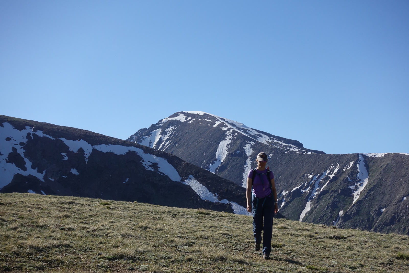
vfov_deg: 19.4
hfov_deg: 28.8
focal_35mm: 70
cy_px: 136
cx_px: 204
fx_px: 795
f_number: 5.6
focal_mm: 25.7
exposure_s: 1/640
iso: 125
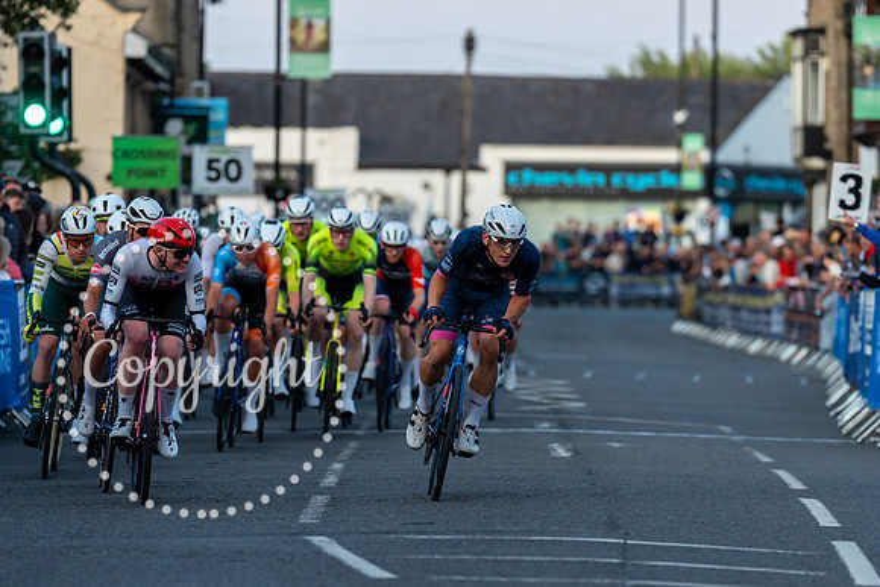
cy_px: 394
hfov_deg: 7.1
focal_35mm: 290
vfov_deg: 4.7
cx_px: 507
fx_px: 7080
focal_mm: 185
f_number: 3.2
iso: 1000
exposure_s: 1/640
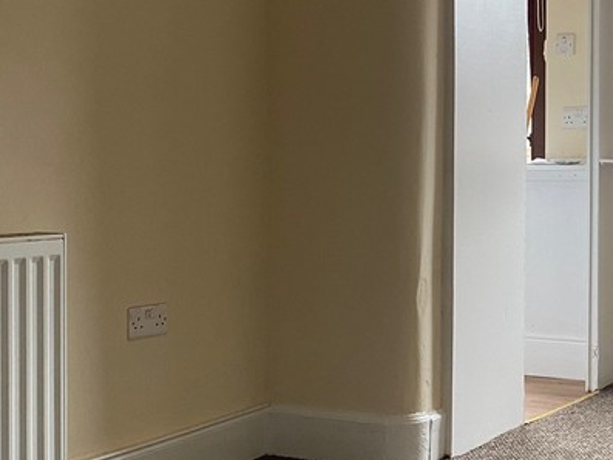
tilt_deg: -0.7
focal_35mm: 67
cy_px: 187
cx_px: 539
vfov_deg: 21.9
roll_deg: -1.1
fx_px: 1187
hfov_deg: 28.0
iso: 125
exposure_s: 1/94
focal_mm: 4.25
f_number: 1.8
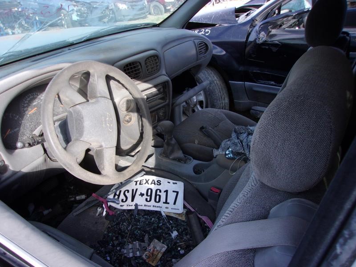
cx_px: 178
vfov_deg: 51.4
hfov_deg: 65.3
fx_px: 278
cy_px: 134
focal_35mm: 27
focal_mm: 4.9
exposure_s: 1/200
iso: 80
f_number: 3
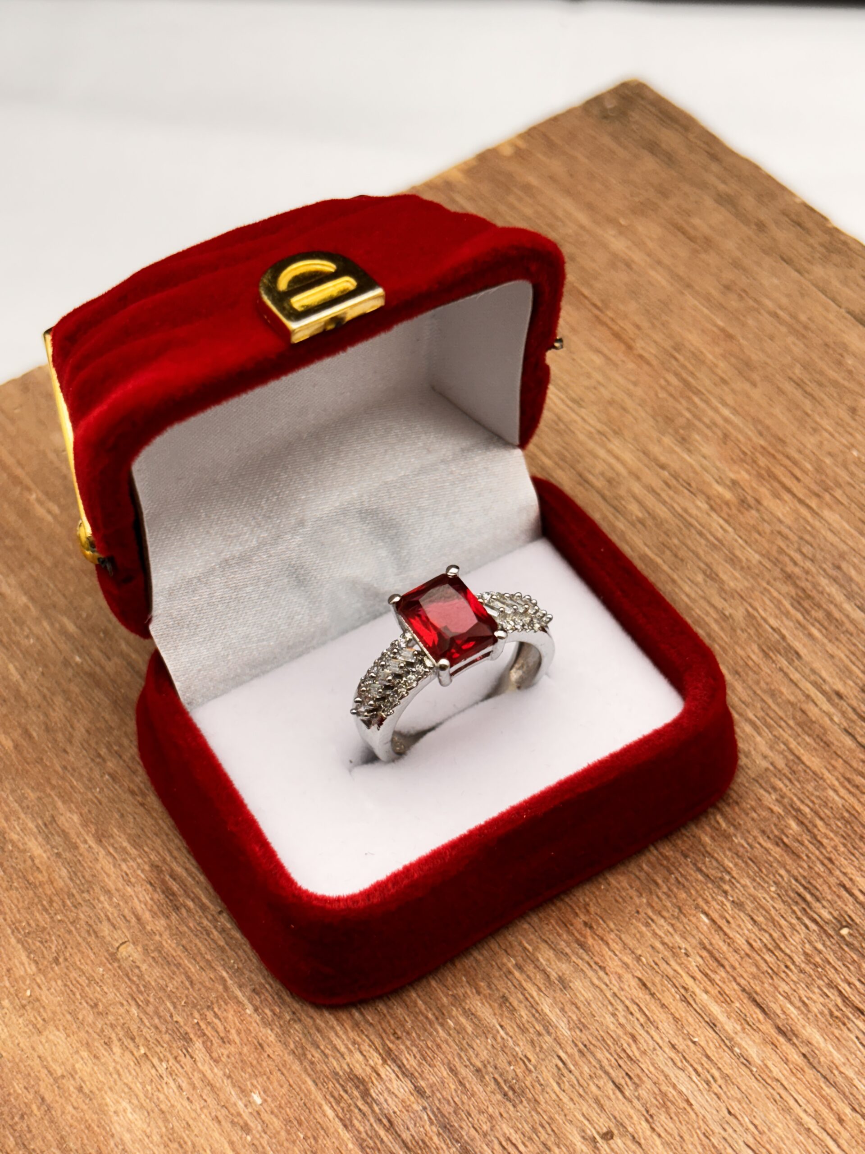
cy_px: 577
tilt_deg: -52.0
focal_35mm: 52
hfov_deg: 28.0
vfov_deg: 36.8
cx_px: 432
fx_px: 1733
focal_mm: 5.96
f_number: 1.6
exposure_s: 1/100
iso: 50
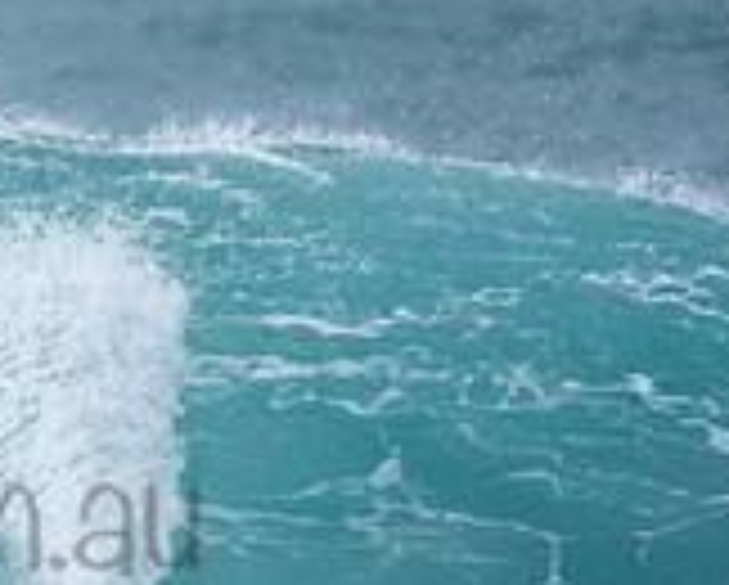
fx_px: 52233
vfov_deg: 0.6
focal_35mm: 2418
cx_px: -274
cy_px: 466
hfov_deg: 0.8
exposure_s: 1/800
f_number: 5.6
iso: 180
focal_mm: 480
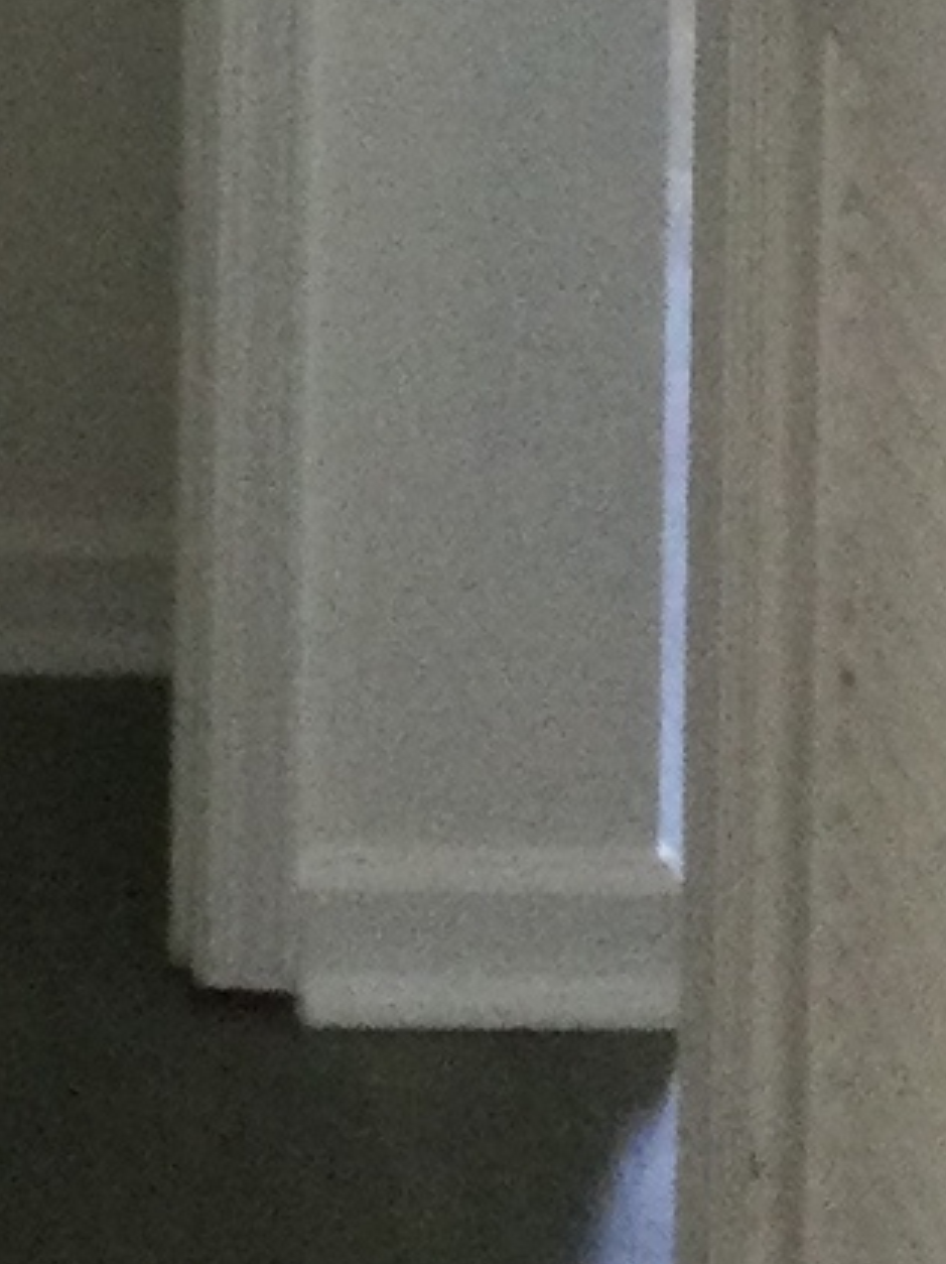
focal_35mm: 171
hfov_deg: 8.6
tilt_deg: -7.7
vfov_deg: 11.0
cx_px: -245
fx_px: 6237
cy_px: -771
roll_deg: -0.5
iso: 40
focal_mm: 3.3
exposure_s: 1/30
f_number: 2.4
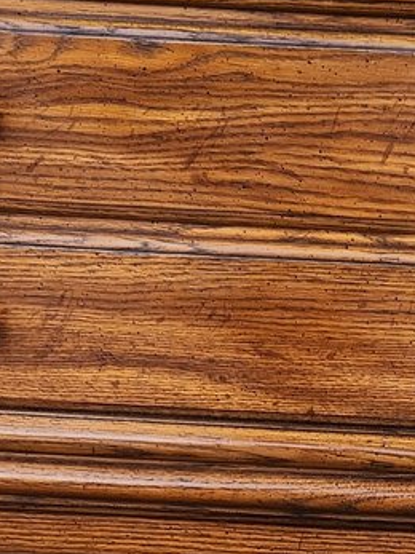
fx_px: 1695
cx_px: 330
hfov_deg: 13.9
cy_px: 548
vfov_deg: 18.1
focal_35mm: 106
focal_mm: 5.4
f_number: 1.8
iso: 25
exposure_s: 1/180
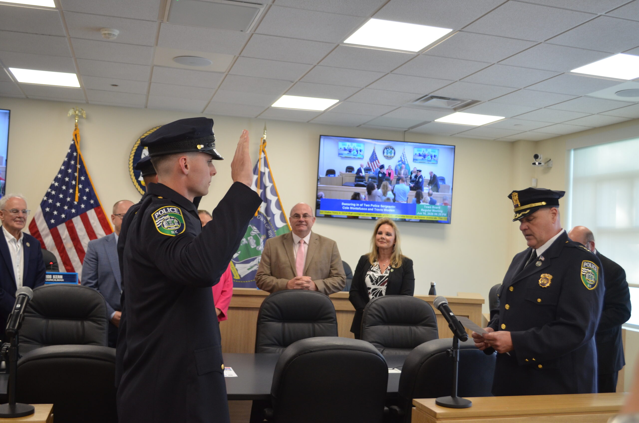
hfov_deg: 49.6
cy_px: 212
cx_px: 320
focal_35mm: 39
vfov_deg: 34.1
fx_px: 691
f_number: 4.2
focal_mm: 26
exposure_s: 1/60
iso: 560
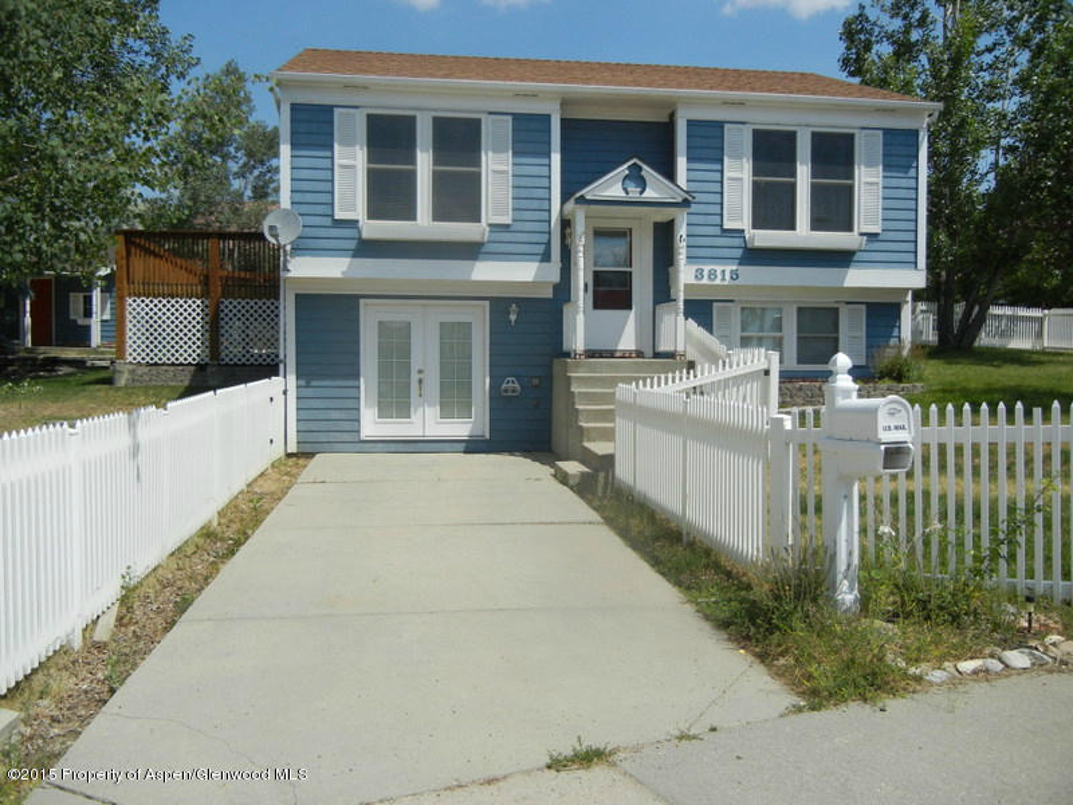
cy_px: 402
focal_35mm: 30
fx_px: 930
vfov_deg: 46.8
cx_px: 536
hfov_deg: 60.0
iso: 160
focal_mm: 5.4
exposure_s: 1/627
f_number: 7
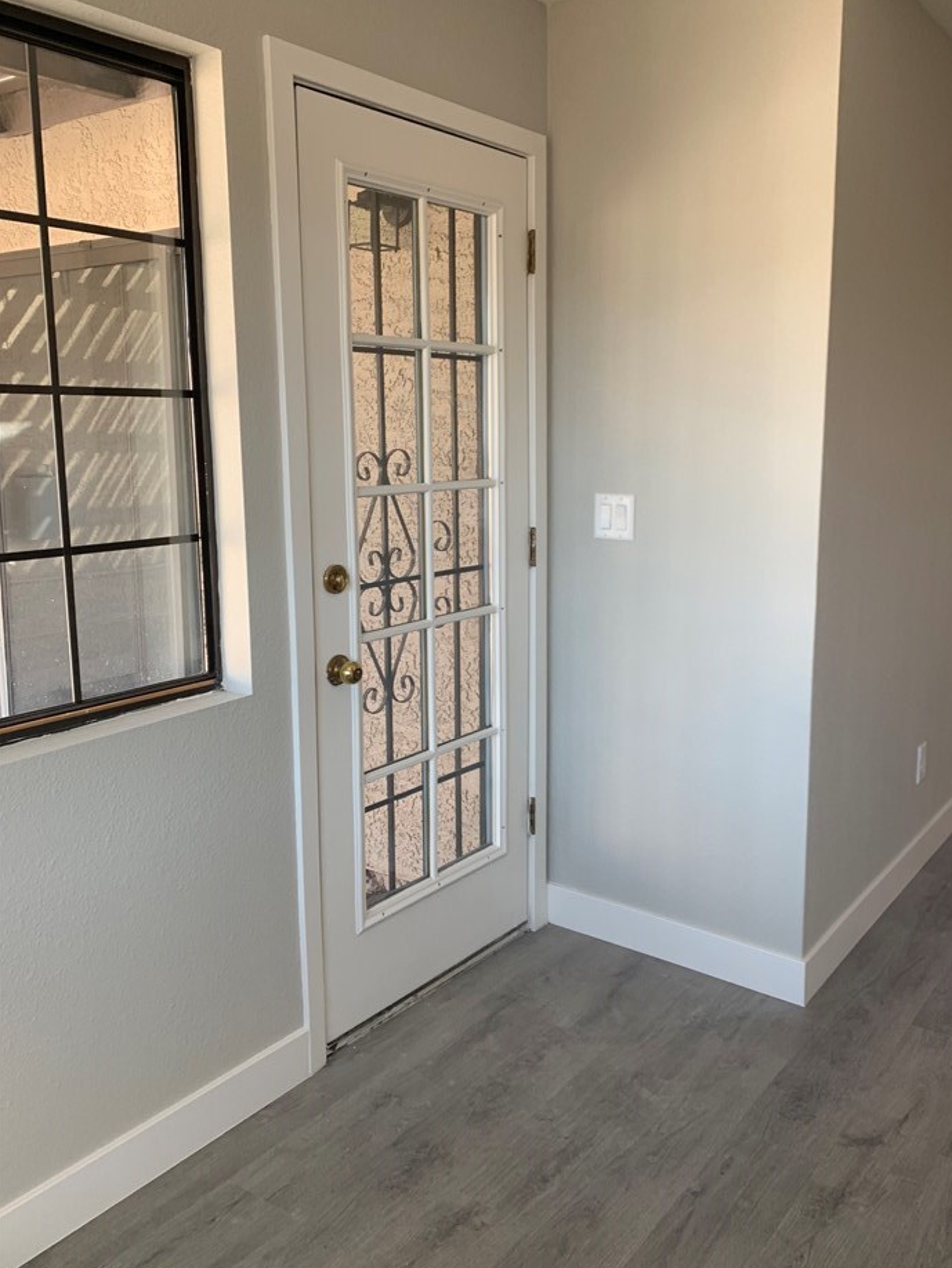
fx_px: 1063
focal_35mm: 29
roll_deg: -0.6
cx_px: 529
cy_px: 613
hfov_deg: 48.2
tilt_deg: -8.6
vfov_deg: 61.6
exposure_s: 1/121
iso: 40
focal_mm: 4.25
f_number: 1.8
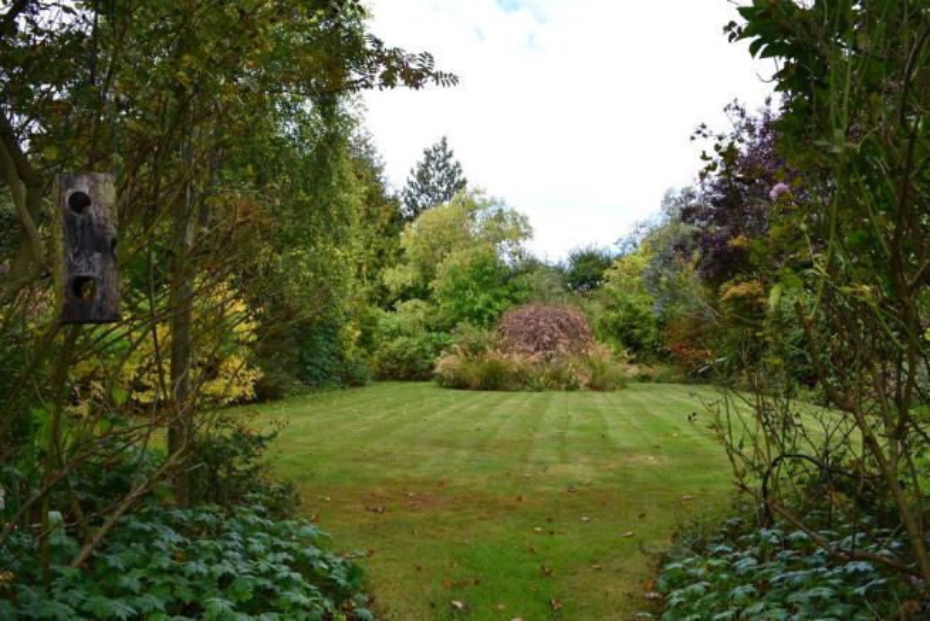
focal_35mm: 27
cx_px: 465
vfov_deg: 48.0
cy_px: 310
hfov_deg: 67.4
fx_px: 698
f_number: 9
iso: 400
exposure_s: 1/160
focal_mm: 18
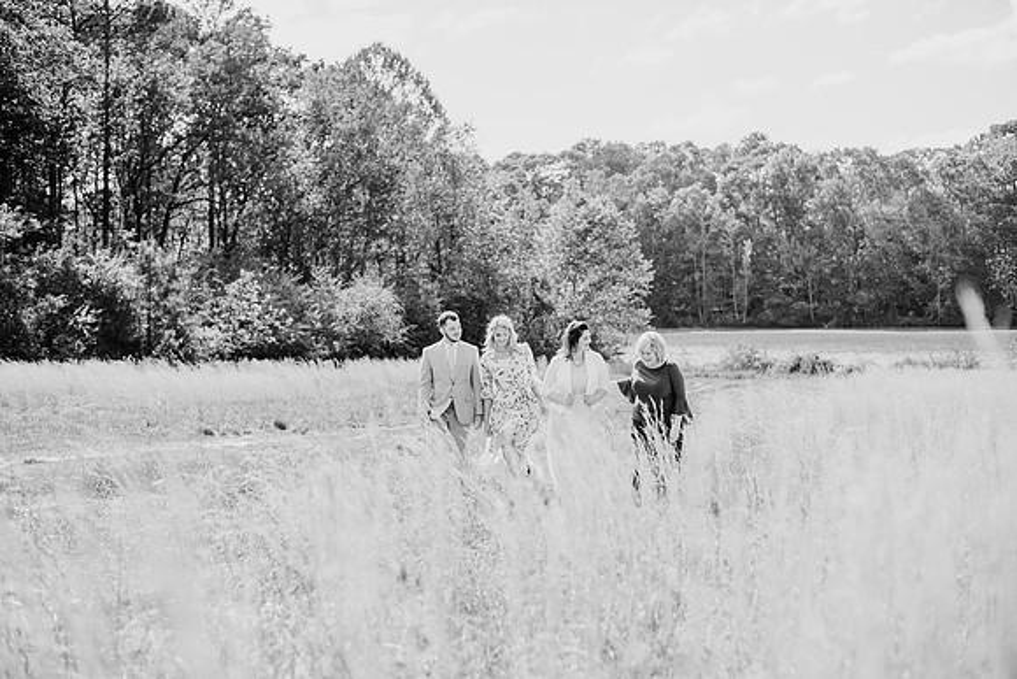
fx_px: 1413
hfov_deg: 39.6
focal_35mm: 50
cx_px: 508
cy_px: 340
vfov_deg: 27.0
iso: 100
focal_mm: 50
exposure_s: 1/1000
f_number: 2.8
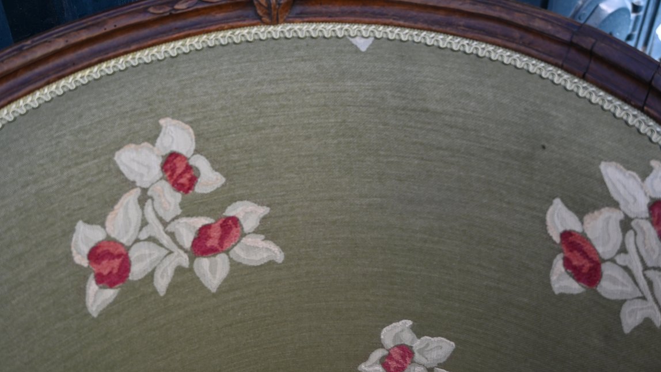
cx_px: 318
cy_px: 157
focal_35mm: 47
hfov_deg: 43.9
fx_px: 821
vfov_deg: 25.5
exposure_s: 1/250
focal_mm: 28.5
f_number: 4
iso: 250
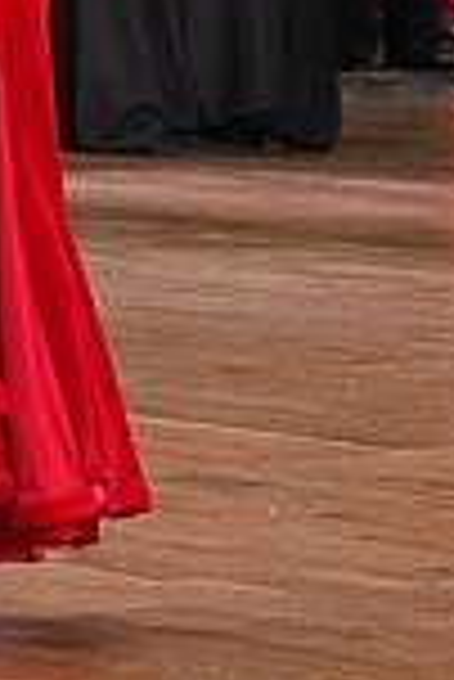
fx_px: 7039
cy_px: -261
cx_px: -371
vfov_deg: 5.5
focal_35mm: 373
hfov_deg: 3.7
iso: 3200
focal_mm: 97
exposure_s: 1/200
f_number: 6.3
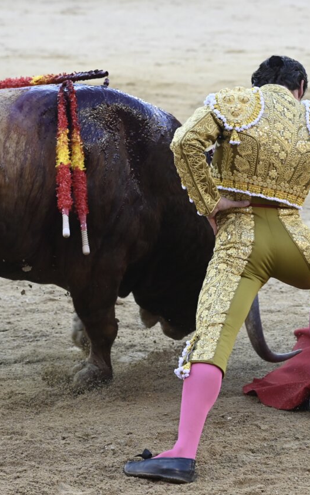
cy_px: 249
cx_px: 110
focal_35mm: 139
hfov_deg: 9.4
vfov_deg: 15.0
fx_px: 1878
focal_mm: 90
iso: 2000
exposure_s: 1/800
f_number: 4
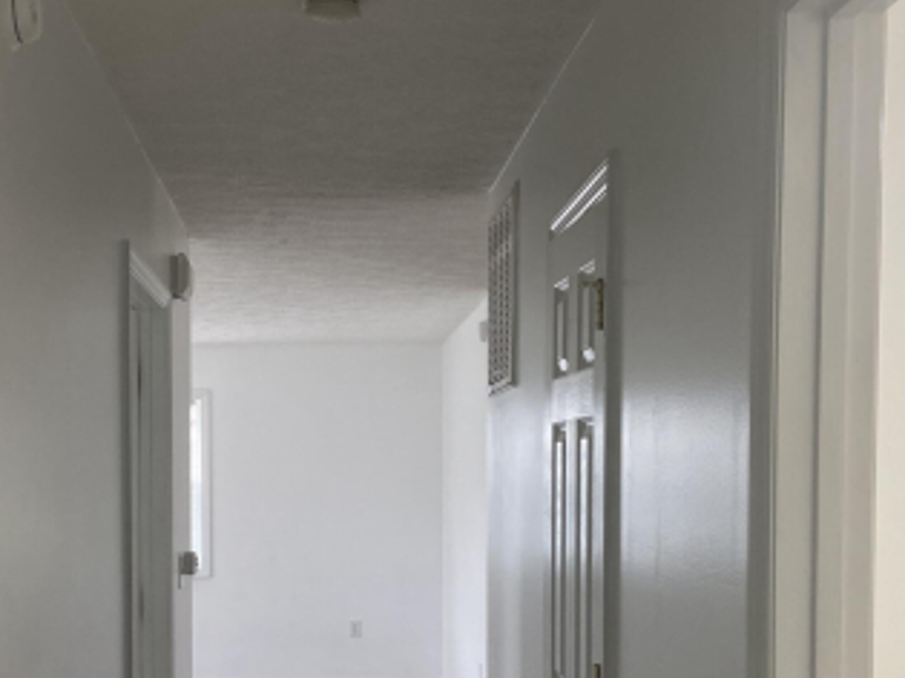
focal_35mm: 55
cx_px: 277
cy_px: 526
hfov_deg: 34.5
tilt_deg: -4.6
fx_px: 1437
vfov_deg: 26.1
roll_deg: +0.3
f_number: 1.8
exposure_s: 1/121
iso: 125
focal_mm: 4.25
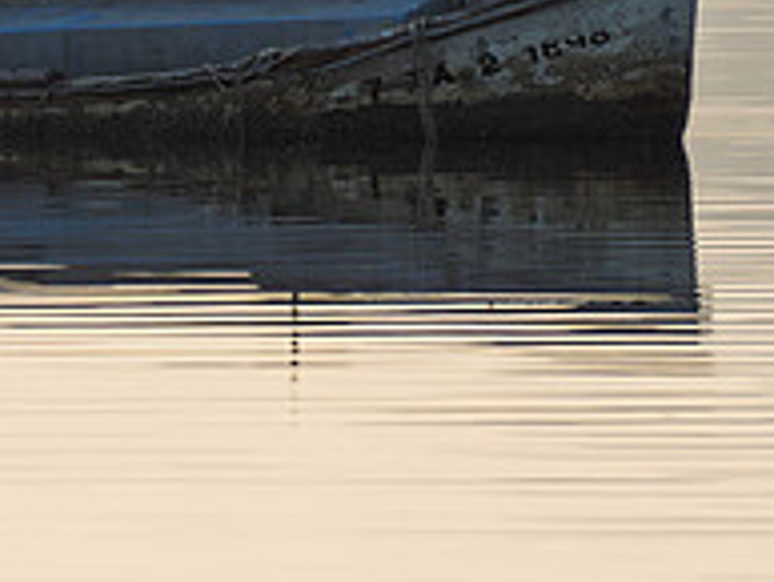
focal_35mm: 2448
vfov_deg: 0.6
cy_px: -132
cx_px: 49
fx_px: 54770
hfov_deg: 0.8
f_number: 9
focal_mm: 400
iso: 400
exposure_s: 1/1600
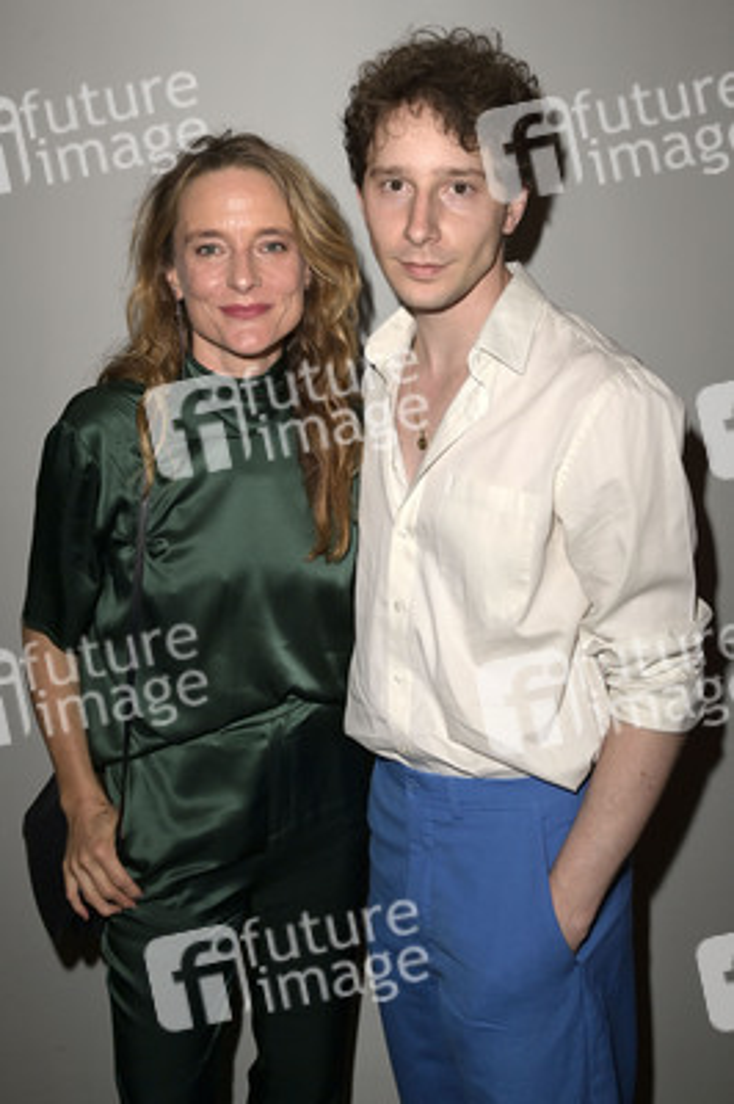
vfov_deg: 63.7
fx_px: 888
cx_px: 367
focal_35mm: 29
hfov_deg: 44.9
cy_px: 552
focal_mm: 29
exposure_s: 1/100
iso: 640
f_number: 5.6
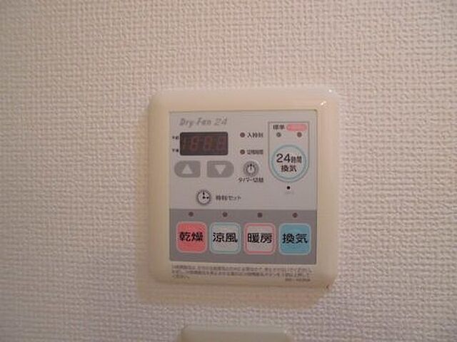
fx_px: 343
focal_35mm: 26
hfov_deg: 67.3
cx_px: 228
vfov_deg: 53.1
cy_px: 171
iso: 400
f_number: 3.5
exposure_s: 1/30
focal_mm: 4.6
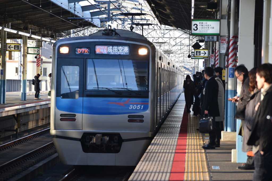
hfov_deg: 10.2
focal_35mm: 202
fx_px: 1530
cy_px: 90
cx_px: 136
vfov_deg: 6.8
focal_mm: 135
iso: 200
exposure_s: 1/100
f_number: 6.3
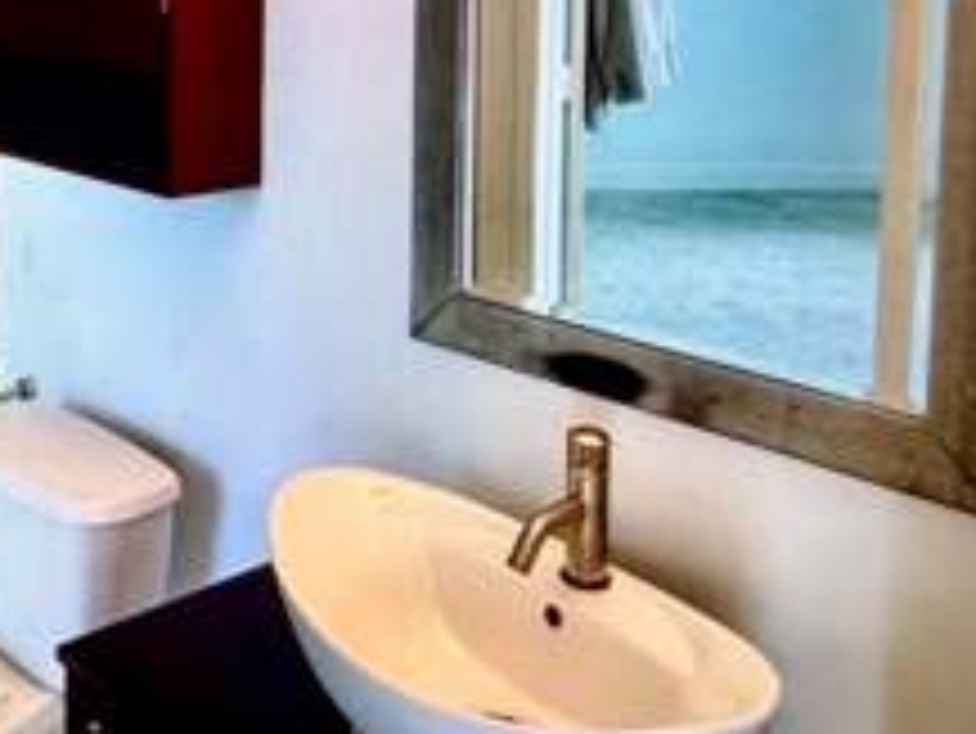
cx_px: 9
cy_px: 248
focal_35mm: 53
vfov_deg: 27.4
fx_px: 1495
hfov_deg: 33.2
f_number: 2.2
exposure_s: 1/67
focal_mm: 2.22
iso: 125
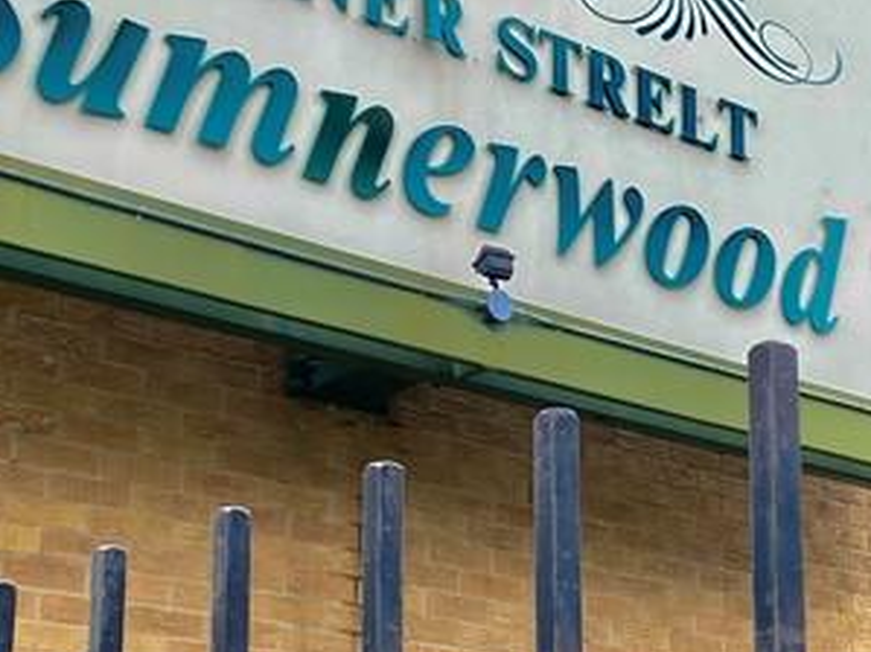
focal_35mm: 89
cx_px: 650
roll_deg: +0.2
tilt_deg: +16.9
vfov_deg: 16.5
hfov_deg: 21.8
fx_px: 2238
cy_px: 457
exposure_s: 1/499
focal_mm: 4.25
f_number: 1.8
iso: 32
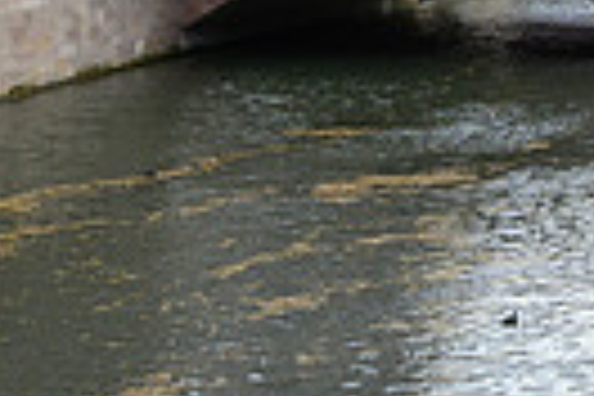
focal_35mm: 132
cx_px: 1256
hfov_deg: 13.1
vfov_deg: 10.0
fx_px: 2178
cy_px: -216
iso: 800
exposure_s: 1/250
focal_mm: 20.5
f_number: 8
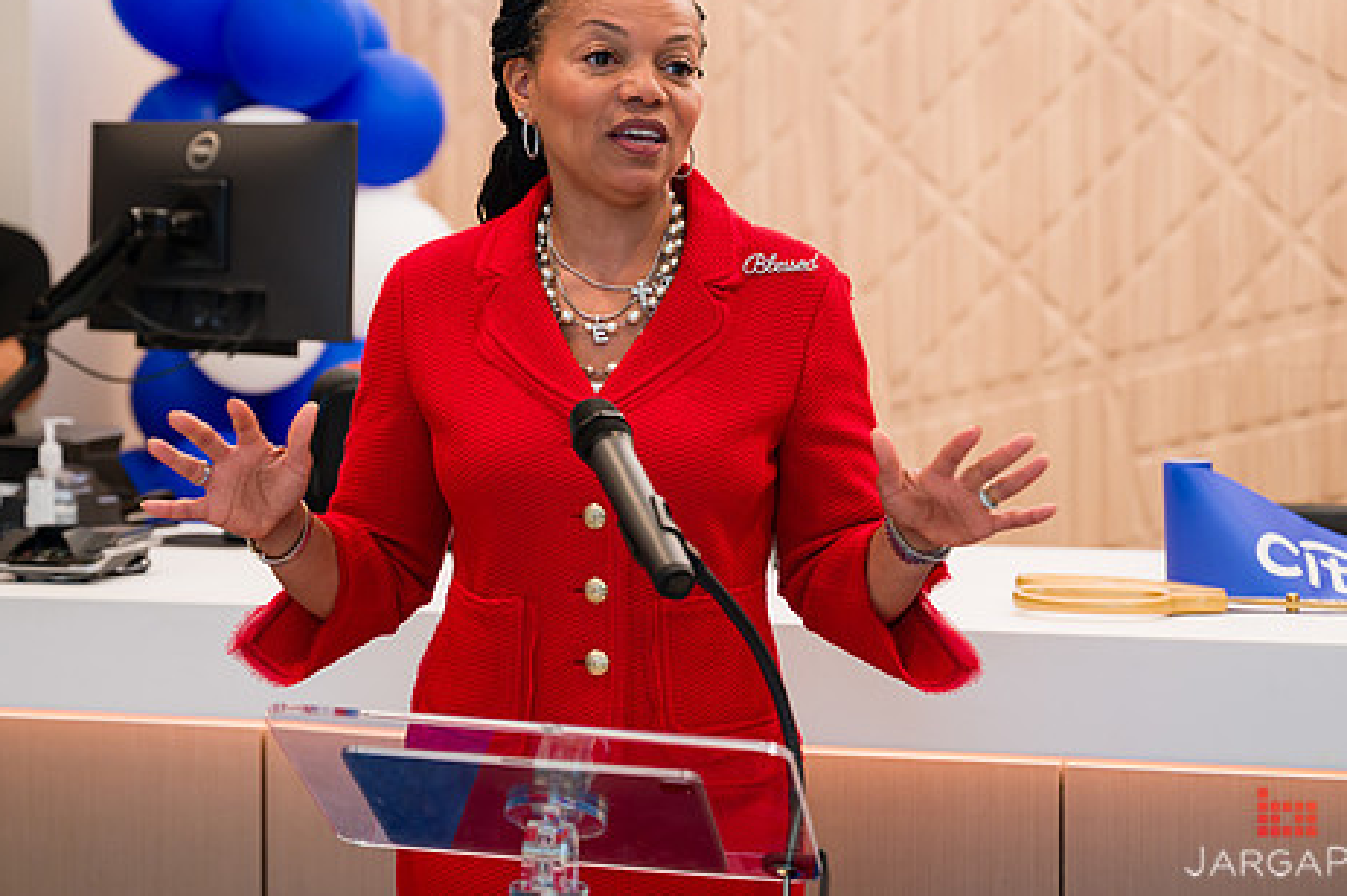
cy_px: 365
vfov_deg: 15.0
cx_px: 640
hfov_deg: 22.4
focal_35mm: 91
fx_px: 3402
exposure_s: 1/200
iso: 400
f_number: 3.2
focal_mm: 70
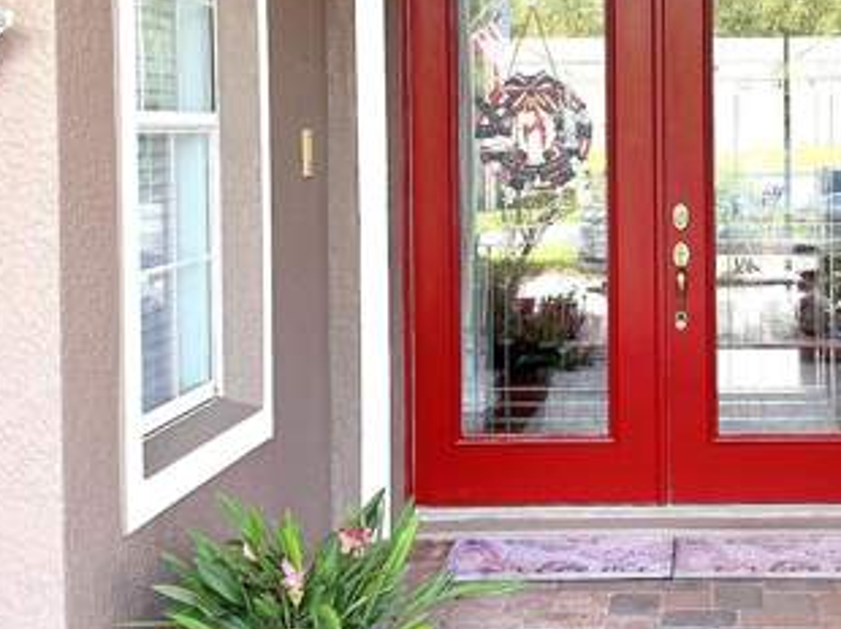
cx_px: 676
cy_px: 169
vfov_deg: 23.4
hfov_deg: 30.4
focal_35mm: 62
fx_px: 1505
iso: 64
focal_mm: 6.76
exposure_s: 1/166
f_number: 1.78
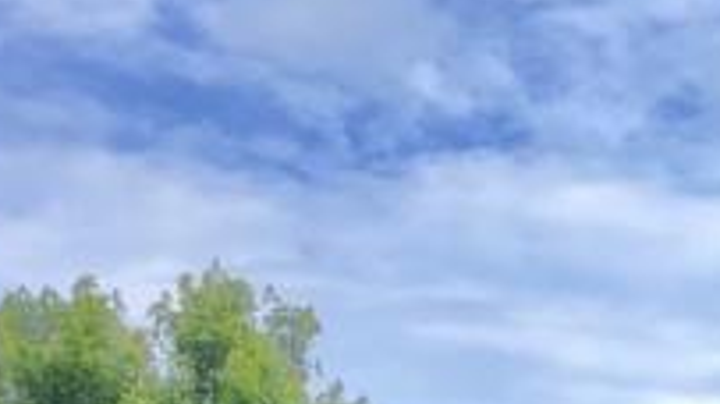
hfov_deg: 12.5
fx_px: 3034
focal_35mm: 159
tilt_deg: -2.6
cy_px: 1219
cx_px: 1252
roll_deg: +0.0
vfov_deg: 6.9
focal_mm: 4.15
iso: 25
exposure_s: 1/1012
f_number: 2.2
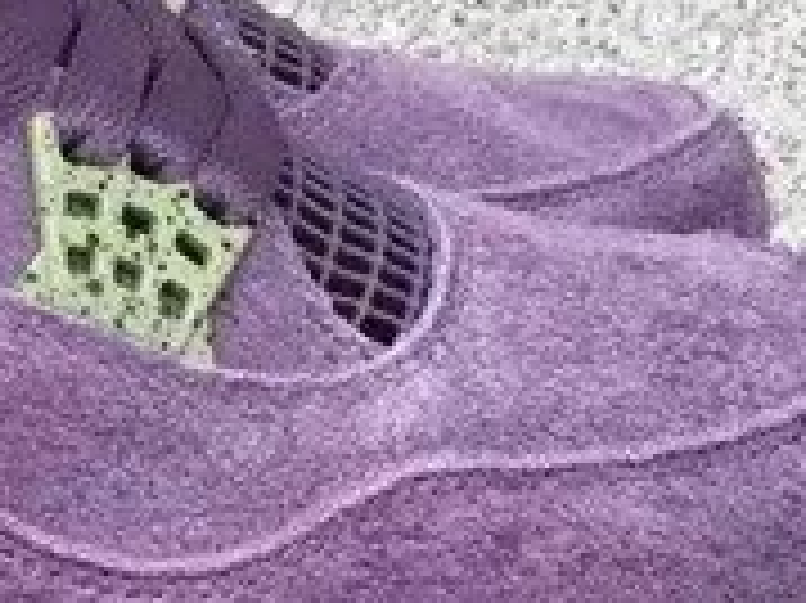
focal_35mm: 156
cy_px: 610
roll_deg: -0.6
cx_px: -360
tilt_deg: -19.7
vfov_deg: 9.4
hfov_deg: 12.1
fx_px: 3630
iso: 25
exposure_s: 1/116
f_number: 2.4
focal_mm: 3.3
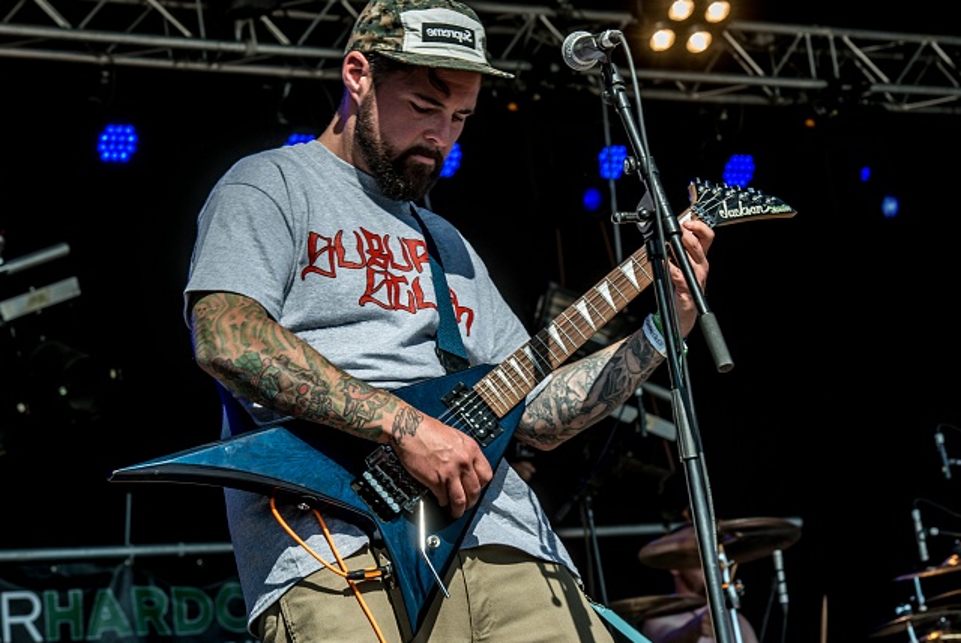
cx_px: 521
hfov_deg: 15.2
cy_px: 318
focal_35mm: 135
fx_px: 3607
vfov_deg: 10.2
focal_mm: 120
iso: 50
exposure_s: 1/125
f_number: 9
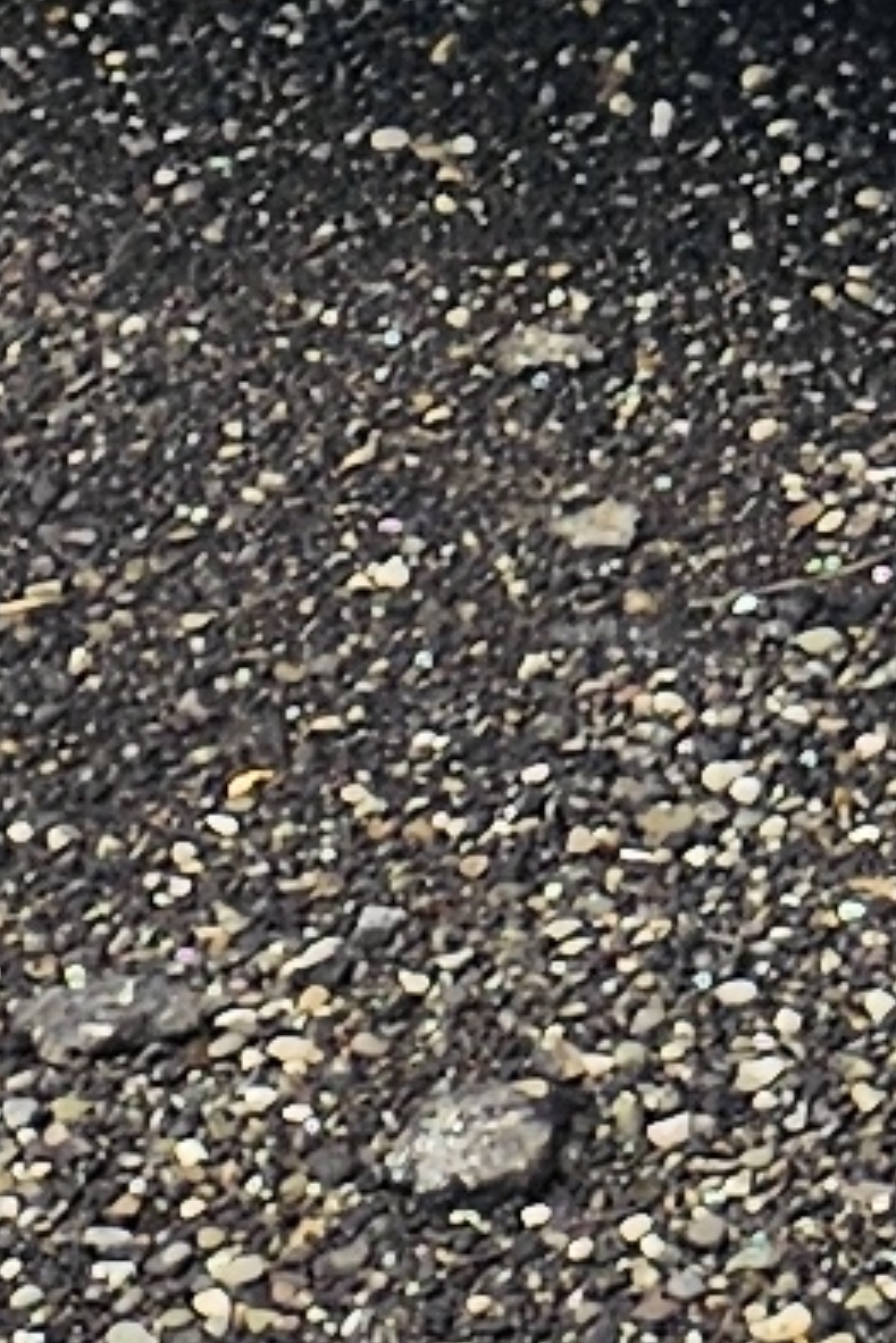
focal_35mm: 243
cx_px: 2743
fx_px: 9063
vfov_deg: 8.1
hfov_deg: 5.3
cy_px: -1398
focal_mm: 6.3
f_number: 1.7
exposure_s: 1/180
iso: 12
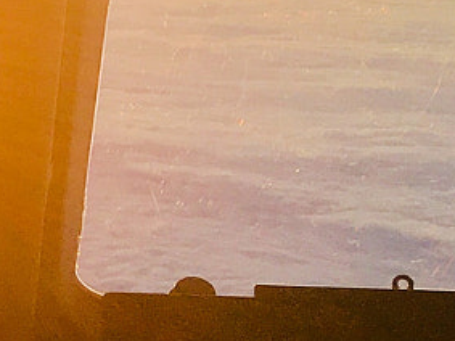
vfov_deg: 9.0
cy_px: 8
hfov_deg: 10.0
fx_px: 2155
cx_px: -754
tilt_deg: -2.8
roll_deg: +0.3
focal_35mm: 164
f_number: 2.2
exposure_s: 1/120
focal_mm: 4.15
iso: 25
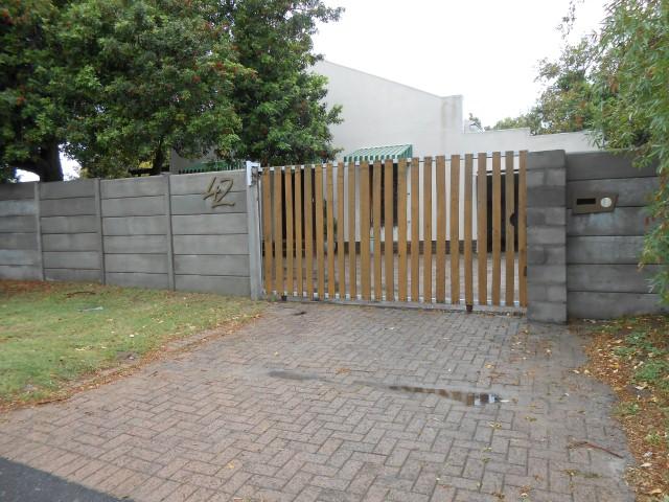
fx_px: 502
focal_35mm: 26
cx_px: 334
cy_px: 251
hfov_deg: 67.3
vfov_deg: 53.1
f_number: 3.5
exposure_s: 1/80
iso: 80
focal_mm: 4.6
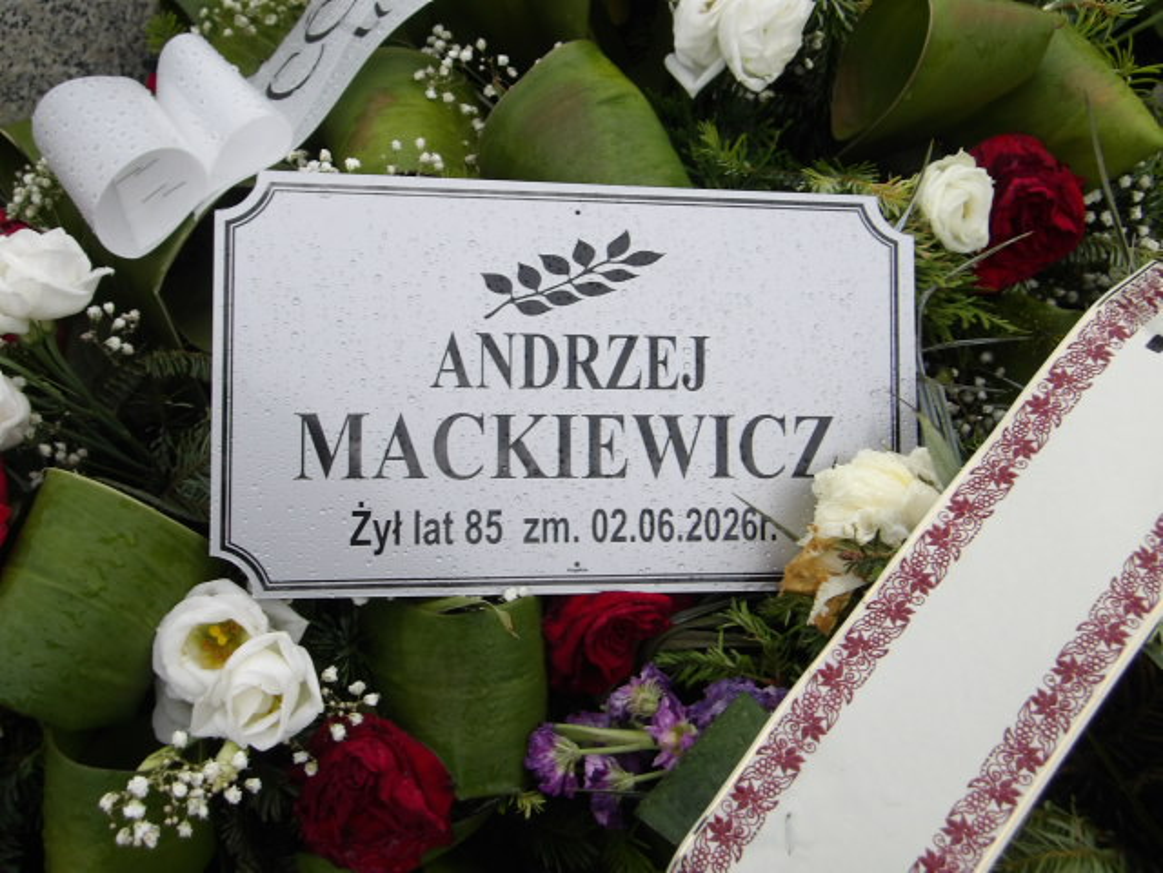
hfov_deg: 44.8
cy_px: 436
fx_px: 1411
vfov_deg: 34.3
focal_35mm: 42
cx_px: 582
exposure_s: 1/60
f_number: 13.1
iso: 262
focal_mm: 7.6
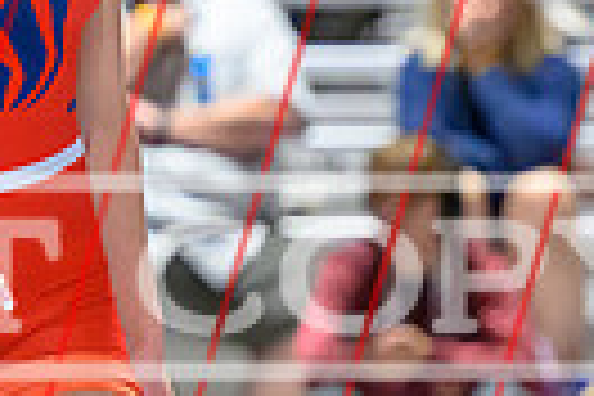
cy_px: 294
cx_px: 53
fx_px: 11846
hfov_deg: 2.9
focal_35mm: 718
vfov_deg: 1.9
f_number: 2.8
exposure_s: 1/640
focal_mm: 135
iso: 10000
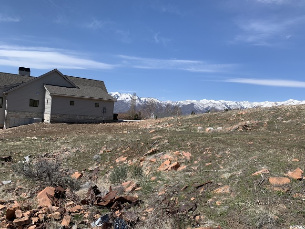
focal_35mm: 26
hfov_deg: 67.3
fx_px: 229
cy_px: 114
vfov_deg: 53.1
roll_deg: -4.6
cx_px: 152
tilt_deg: +0.4
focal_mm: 4.25
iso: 25
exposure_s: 1/3086
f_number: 1.8
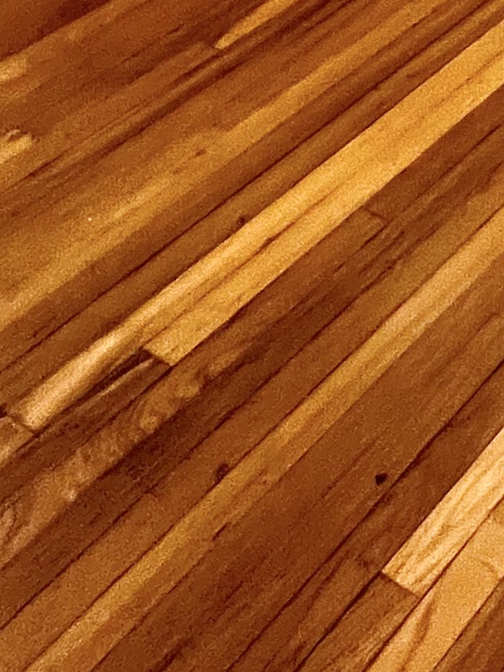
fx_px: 1145
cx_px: 957
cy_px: -508
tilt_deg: -12.4
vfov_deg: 21.9
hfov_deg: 18.3
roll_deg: -0.4
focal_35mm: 59
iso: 250
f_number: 1.8
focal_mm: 1.57
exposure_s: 1/60
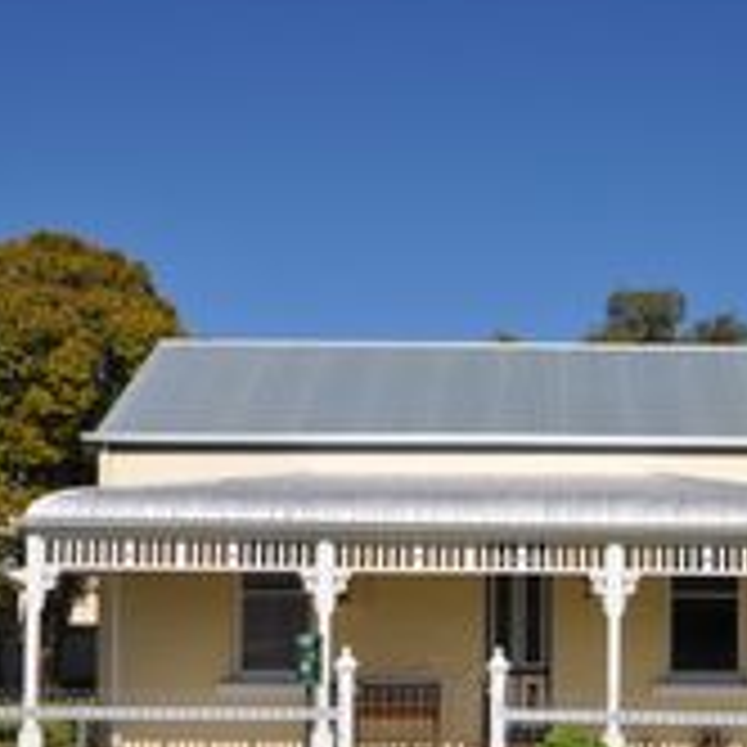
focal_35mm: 54
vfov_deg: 31.0
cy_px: 565
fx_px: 1323
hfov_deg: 30.8
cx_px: 585
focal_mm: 15
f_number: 18
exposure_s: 1/200
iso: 200
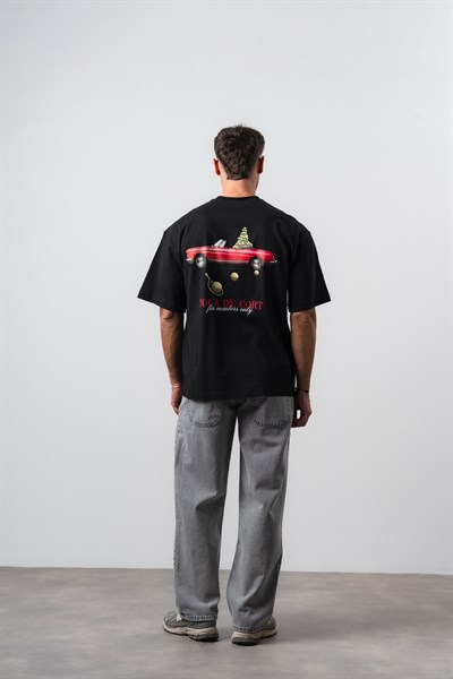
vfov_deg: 28.8
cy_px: 340
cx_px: 226
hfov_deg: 19.5
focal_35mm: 70
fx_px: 1321
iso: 100
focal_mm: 70
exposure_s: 1/125
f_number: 10
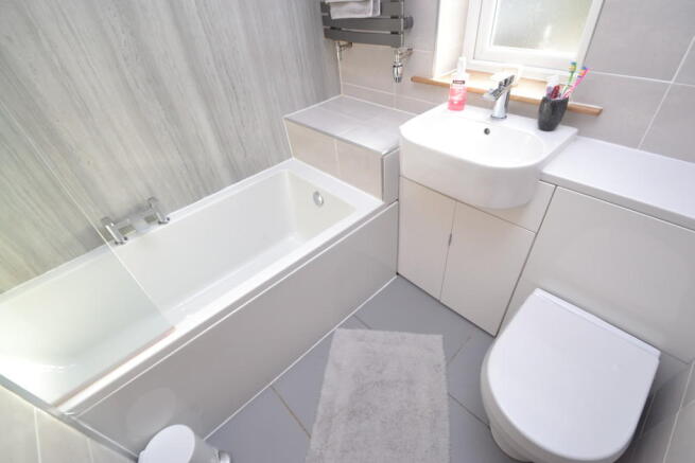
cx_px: 348
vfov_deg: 77.4
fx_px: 290
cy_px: 232
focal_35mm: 15
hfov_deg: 100.4
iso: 400
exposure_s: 1/100
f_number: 5
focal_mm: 10
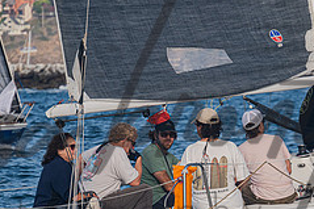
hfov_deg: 4.7
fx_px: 3800
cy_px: 114
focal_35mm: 436
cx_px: 204
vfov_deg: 3.1
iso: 400
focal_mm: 175
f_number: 6.3
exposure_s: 1/1000
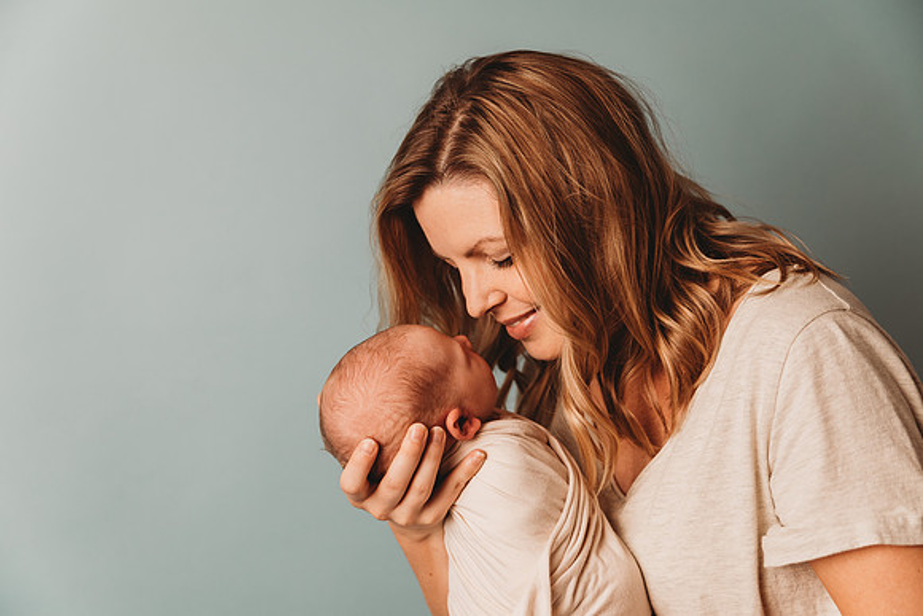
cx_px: 462
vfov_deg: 26.0
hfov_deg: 38.2
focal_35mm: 52
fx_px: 1333
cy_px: 308
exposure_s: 1/160
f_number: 4.5
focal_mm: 52
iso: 160
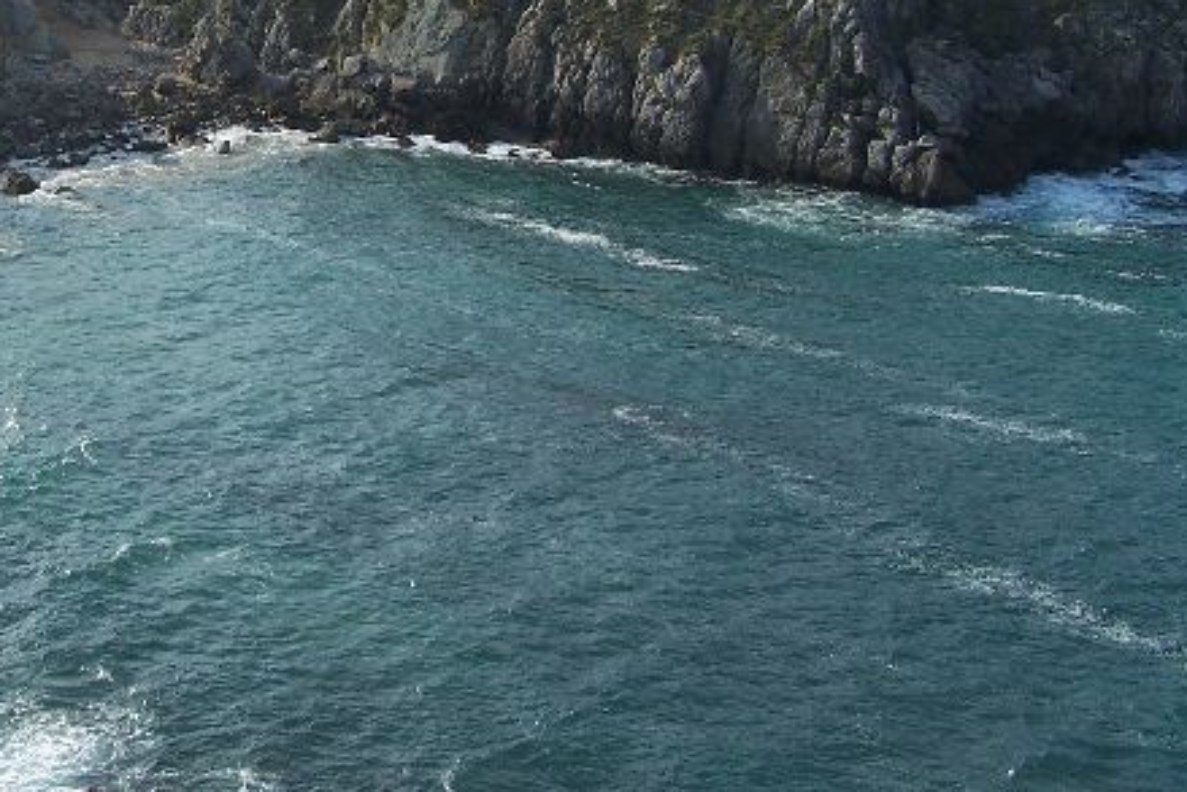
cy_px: 111
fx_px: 2375
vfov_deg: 18.7
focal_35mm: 72
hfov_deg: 27.3
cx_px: 165
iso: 80
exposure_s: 1/500
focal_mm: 6.3
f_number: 4
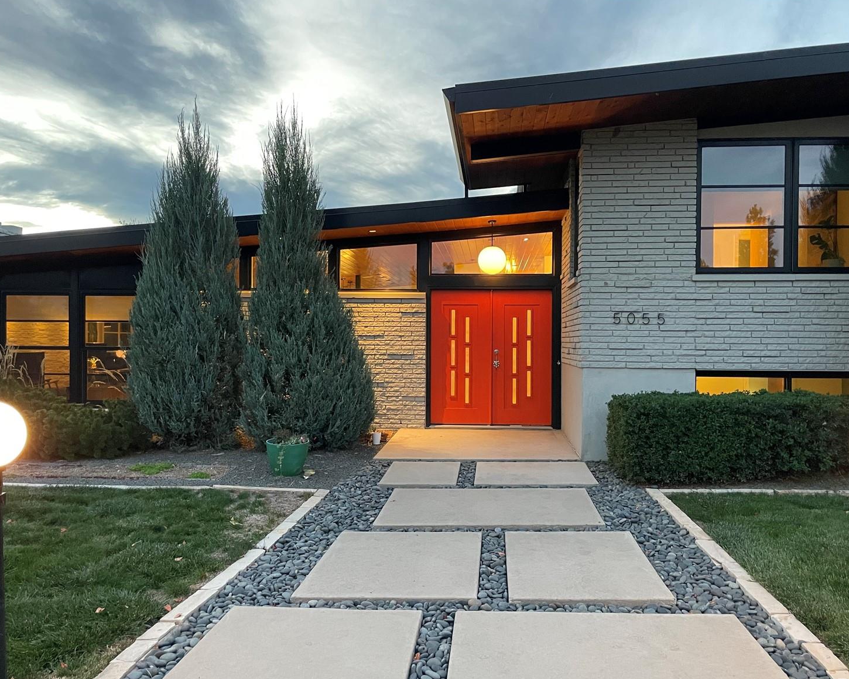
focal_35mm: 28
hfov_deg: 62.1
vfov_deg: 51.5
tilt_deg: -0.1
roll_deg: -0.5
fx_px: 704
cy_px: 346
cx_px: 464
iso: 320
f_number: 1.6
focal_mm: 4.2
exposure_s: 1/60
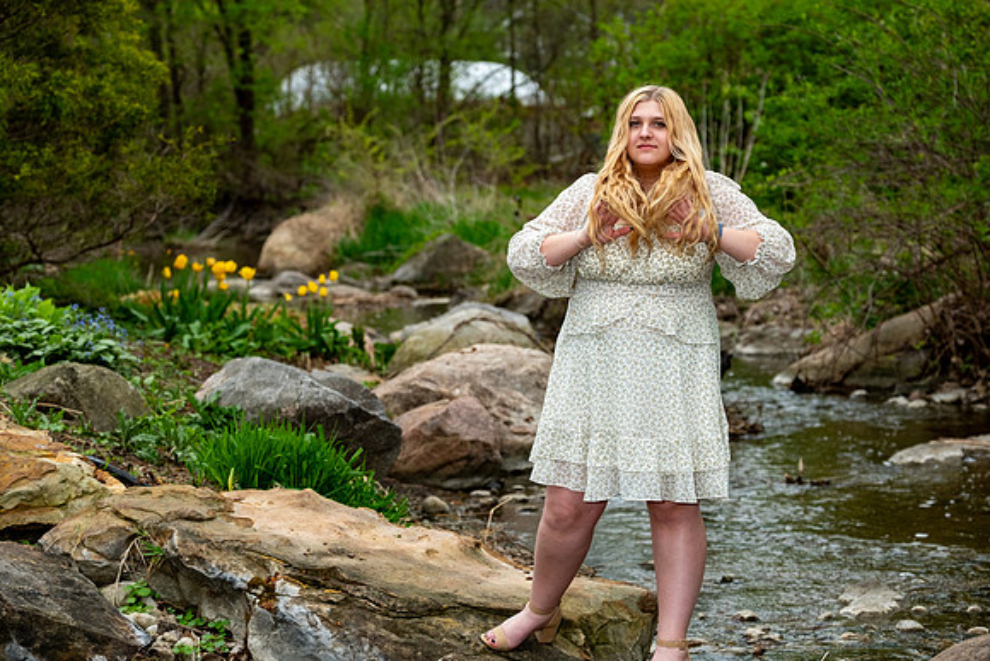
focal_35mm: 107
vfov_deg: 12.8
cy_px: 330
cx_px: 495
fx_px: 2943
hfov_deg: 19.1
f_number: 4
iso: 250
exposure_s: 1/400
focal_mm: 71.5
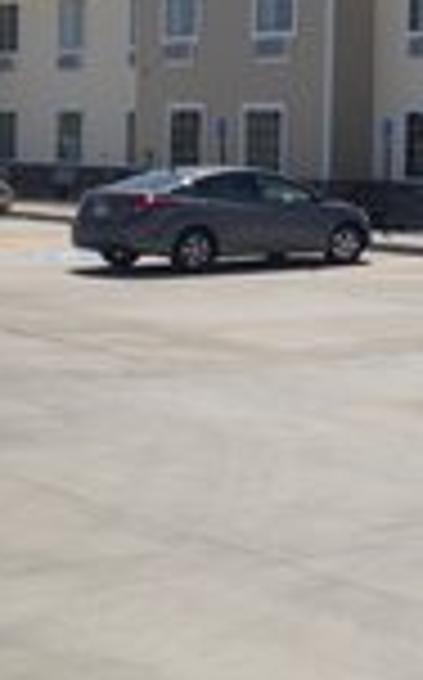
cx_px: 639
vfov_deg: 23.1
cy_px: 189
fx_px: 1646
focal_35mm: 89
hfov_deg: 13.7
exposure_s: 1/2710
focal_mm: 4.12
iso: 50
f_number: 2.4
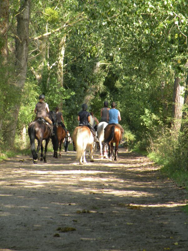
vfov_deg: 10.5
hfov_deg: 7.9
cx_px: 94
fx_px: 1361
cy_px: 126
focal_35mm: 188
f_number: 5
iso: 100
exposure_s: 1/70.2
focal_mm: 33.3
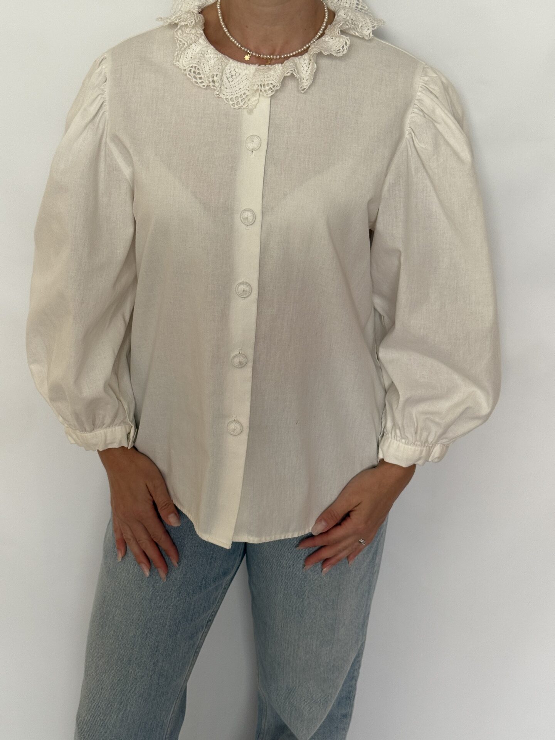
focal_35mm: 48
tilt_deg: -22.7
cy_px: 370
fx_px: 1026
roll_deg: -0.6
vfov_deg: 39.7
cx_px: 278
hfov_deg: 30.3
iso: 100
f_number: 1.78
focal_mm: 6.76
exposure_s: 1/60
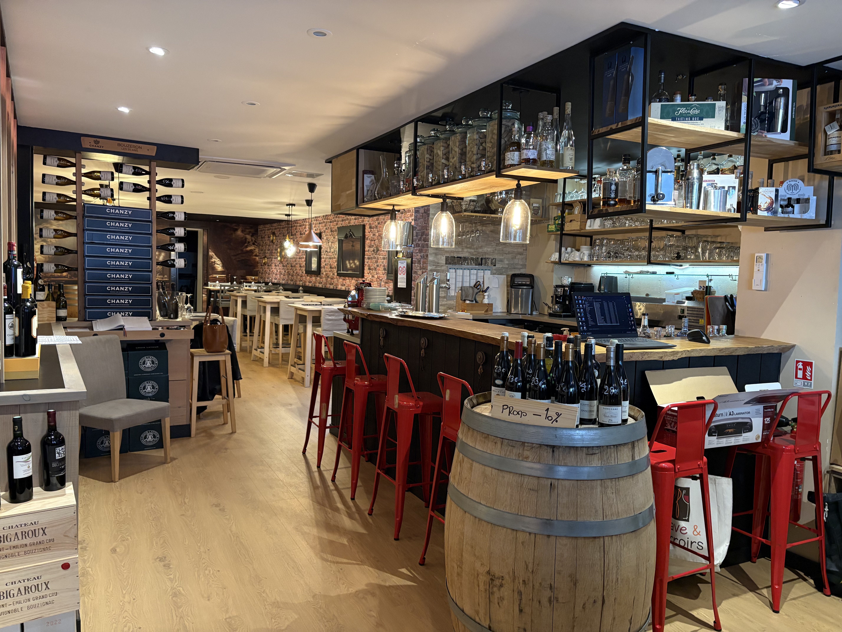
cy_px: 316
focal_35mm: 26
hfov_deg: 67.3
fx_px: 632
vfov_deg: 53.1
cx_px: 421
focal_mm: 5.96
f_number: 1.6
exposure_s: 1/50
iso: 250
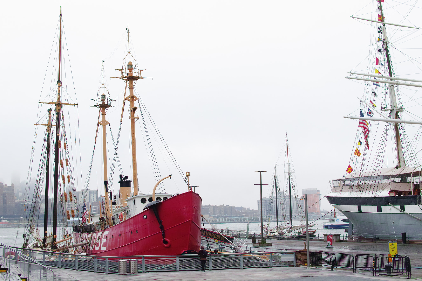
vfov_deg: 29.9
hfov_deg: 43.6
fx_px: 527
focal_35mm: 45
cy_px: 140
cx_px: 211
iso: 200
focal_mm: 30
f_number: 4
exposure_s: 1/320
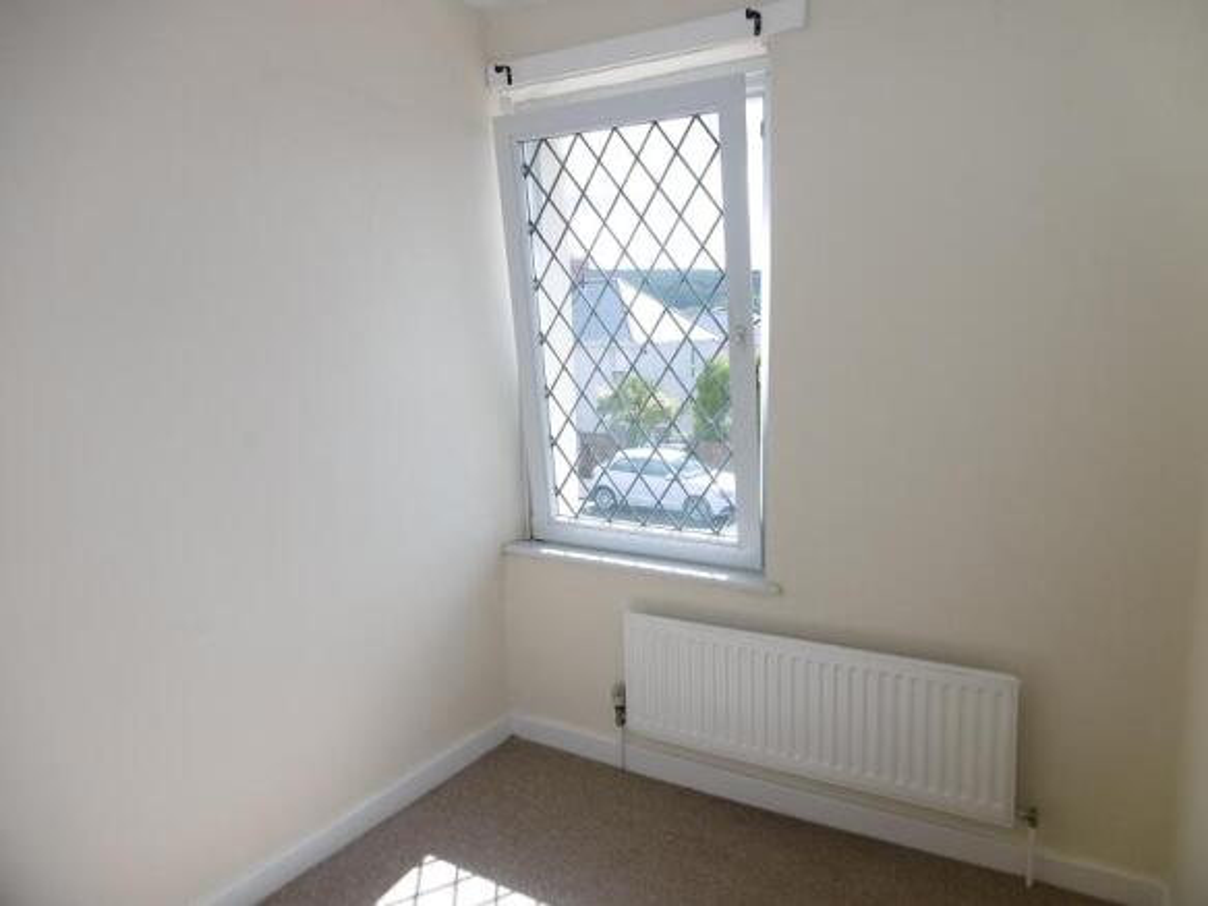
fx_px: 837
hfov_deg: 71.6
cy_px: 453
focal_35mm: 24
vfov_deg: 56.8
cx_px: 604
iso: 100
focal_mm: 4.3
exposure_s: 1/320
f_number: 3.1
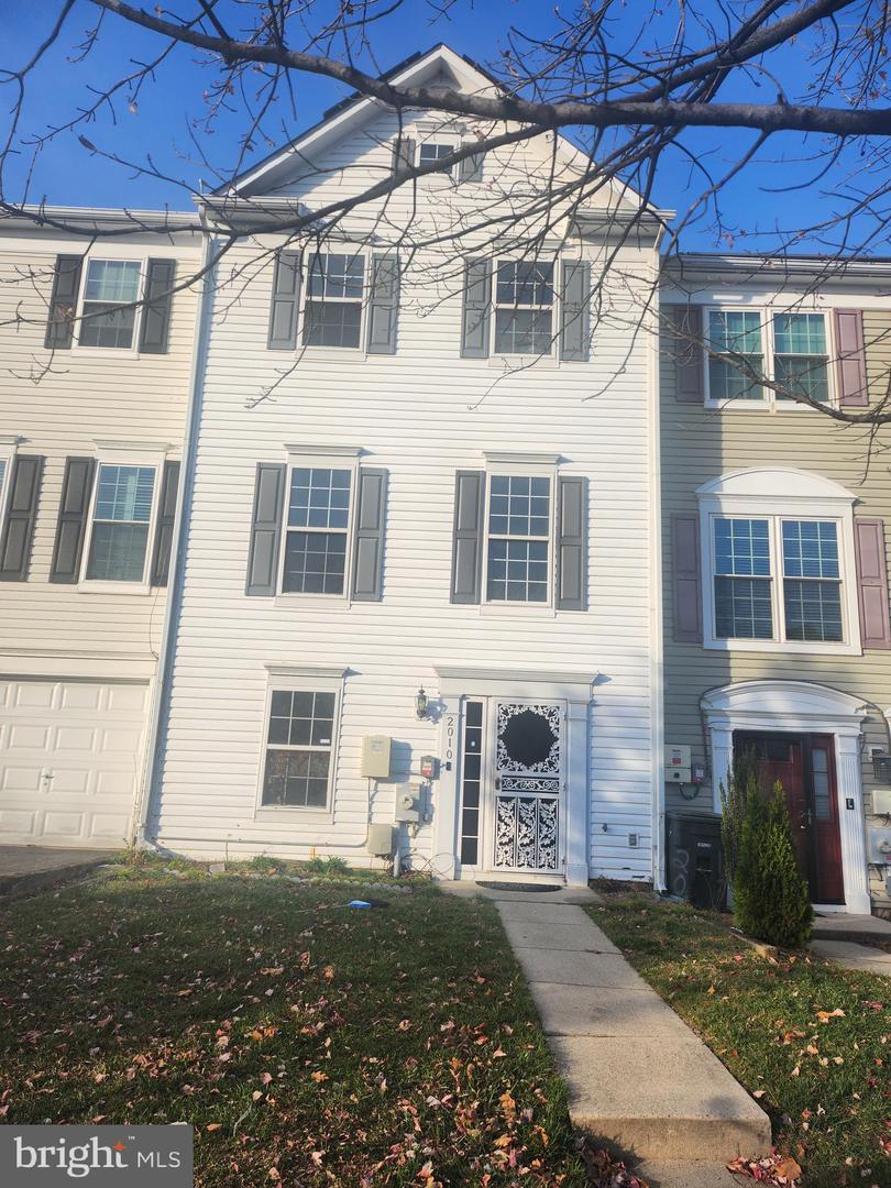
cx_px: 446
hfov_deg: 56.8
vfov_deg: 71.6
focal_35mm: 24
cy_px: 594
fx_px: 824
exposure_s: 1/2186
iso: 50
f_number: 1.8
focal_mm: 5
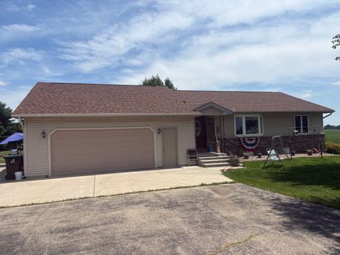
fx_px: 255
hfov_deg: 67.3
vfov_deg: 53.0
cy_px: 128
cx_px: 170
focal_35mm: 26
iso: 50
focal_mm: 5.96
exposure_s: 1/5814
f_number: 1.6
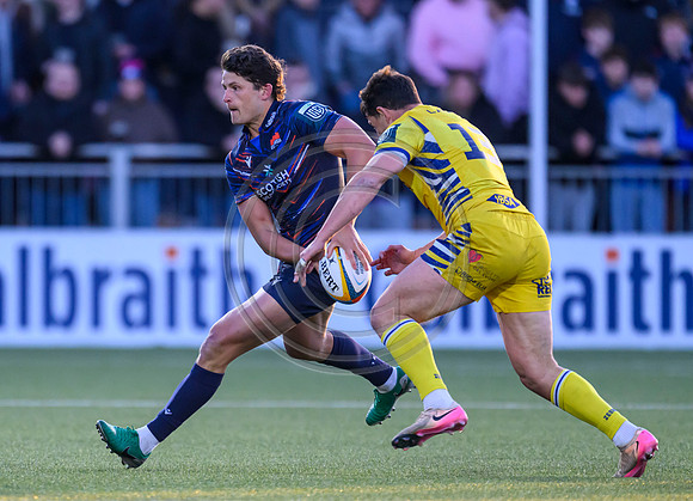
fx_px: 18306
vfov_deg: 1.6
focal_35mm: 927
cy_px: 270
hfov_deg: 2.2
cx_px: 237
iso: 3200
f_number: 4
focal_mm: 560
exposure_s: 1/1600
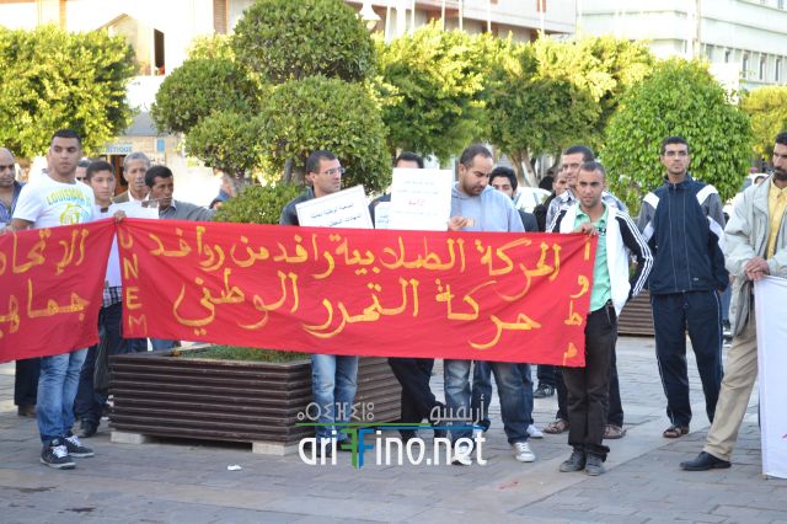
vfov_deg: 16.5
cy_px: 262
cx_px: 394
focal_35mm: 82
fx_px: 1803
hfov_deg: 24.6
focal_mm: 55
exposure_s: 1/125
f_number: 5.6
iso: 400
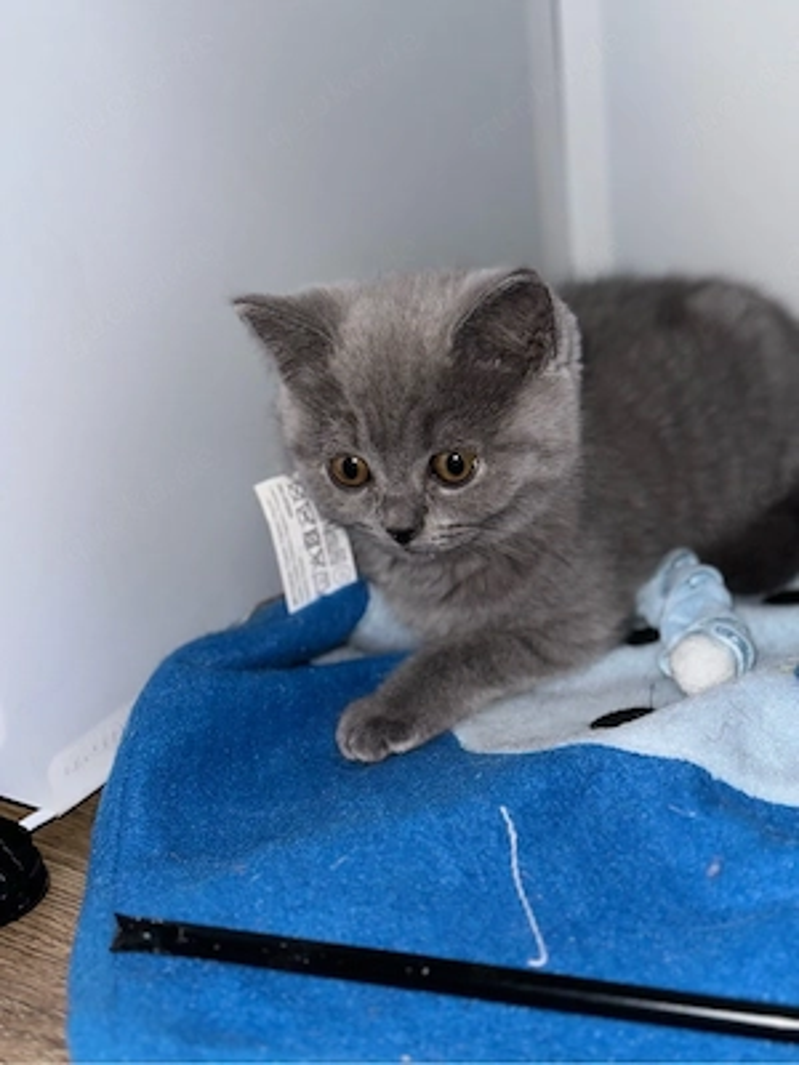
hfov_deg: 30.3
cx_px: 400
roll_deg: +6.4
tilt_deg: -24.1
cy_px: 532
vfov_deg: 39.7
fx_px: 1477
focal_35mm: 48
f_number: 1.78
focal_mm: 6.86
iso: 50
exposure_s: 1/45
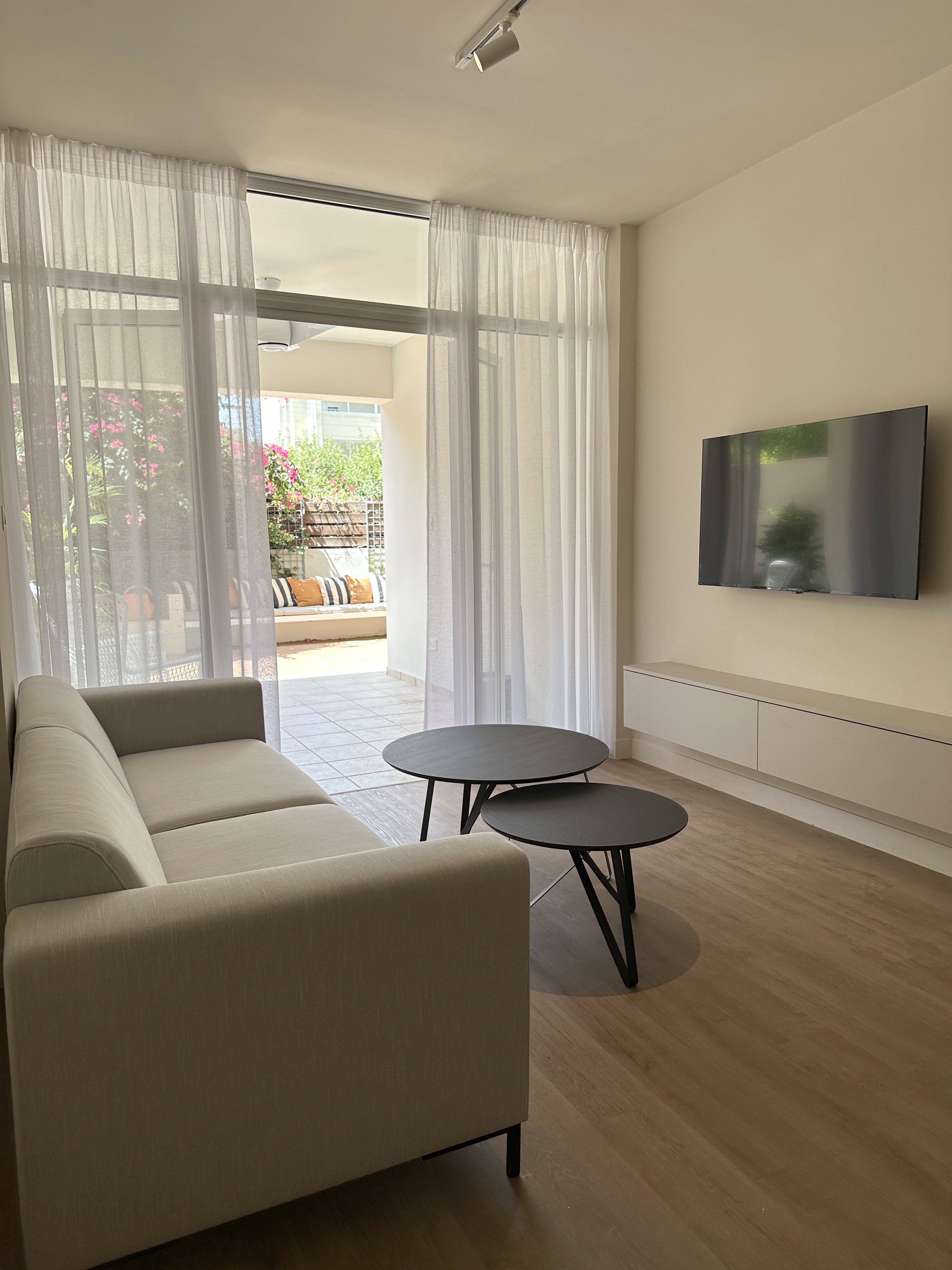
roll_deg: +0.8
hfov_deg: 56.8
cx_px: 476
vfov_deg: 71.6
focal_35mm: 24
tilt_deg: -7.0
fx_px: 880
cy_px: 635
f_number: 1.78
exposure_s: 1/253
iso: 80
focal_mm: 6.86
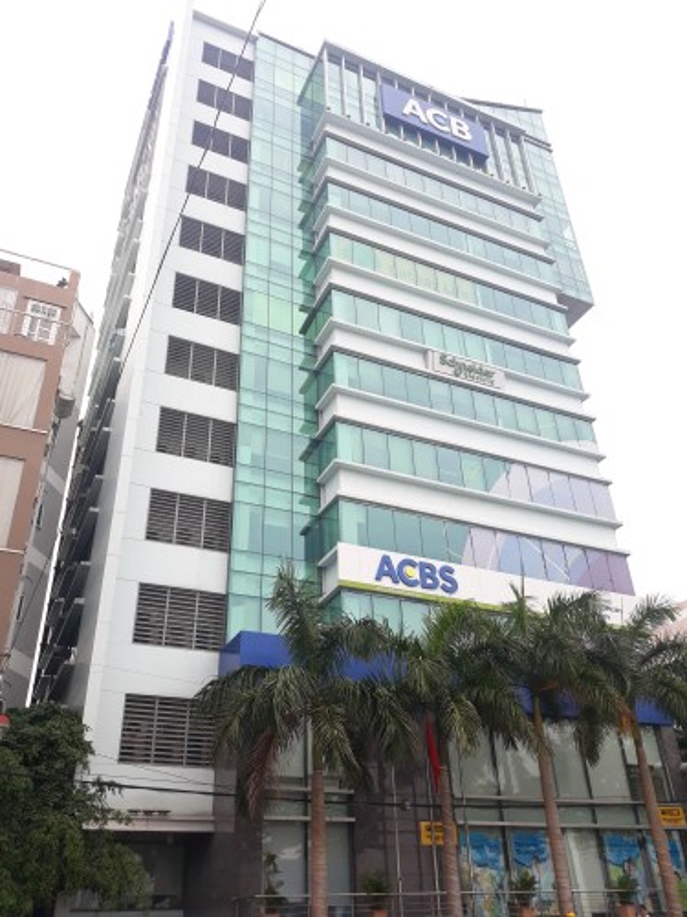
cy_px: 458
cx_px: 344
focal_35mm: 27
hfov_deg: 51.4
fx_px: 714
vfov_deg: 65.3
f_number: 1.7
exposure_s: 1/1054
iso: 40
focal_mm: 3.71
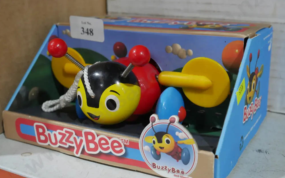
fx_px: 404
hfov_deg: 38.9
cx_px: 144
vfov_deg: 24.9
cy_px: 83
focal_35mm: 52
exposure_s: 1/60
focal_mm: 24
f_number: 5.2
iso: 1000
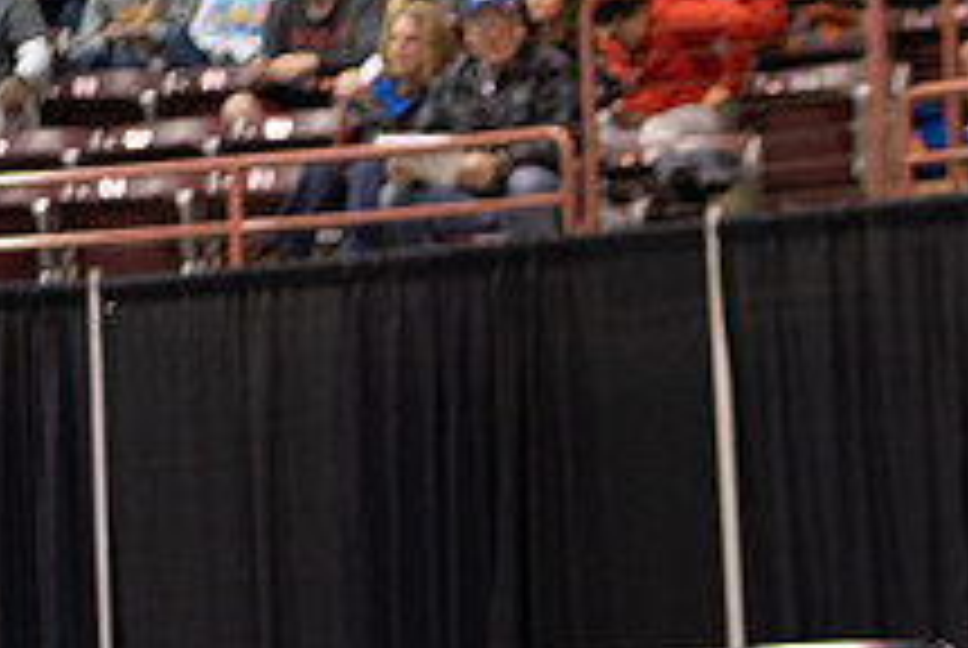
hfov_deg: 8.9
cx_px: 1139
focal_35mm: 229
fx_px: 6166
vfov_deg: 6.0
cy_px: 772
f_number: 1.8
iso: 2000
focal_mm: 85
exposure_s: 1/500
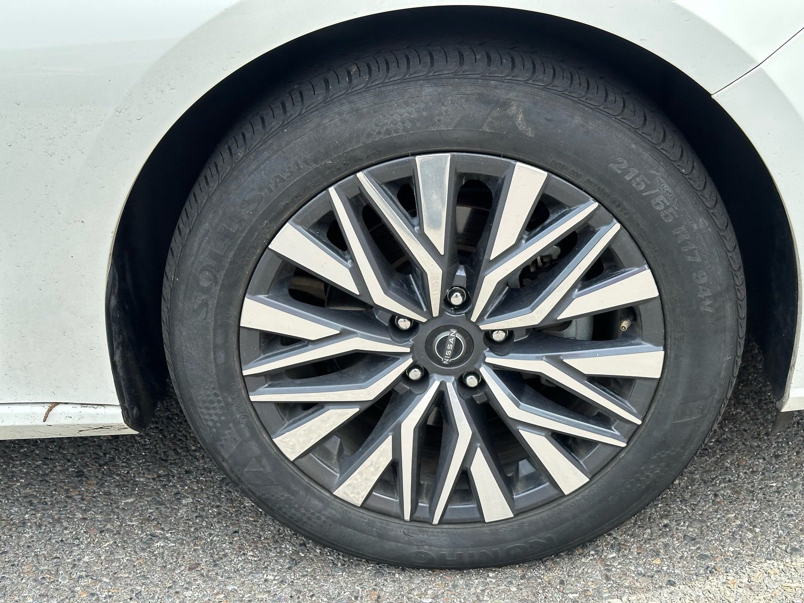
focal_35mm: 48
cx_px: 402
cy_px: 302
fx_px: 1115
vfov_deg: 30.3
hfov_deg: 39.7
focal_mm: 6.86
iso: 64
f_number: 1.78
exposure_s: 1/1145
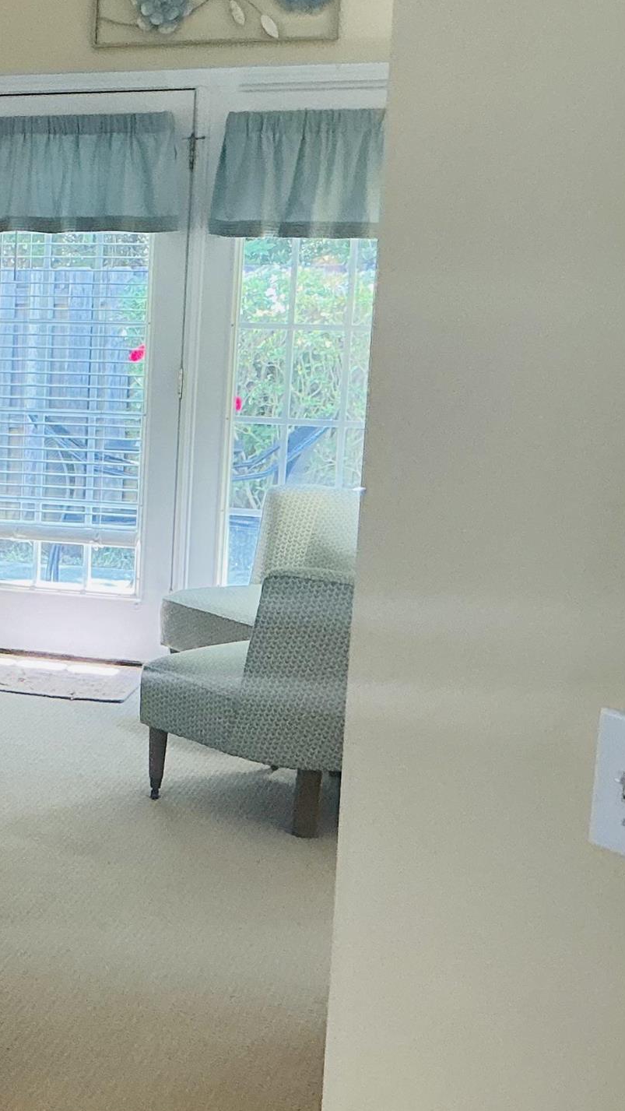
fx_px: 2003
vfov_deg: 31.0
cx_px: -312
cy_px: 546
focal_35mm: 68
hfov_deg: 16.2
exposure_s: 1/60
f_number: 1.8
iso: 125
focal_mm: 3
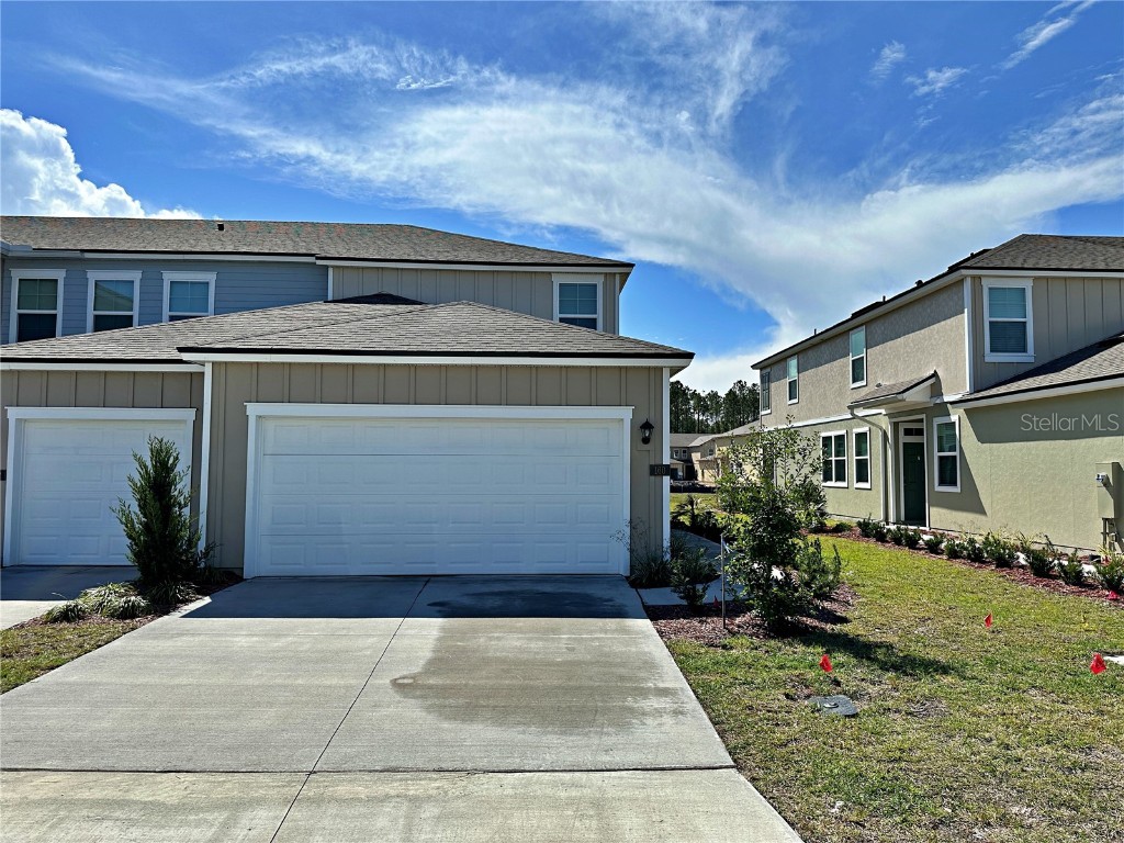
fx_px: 779
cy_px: 422
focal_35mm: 24
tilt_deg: +3.0
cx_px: 562
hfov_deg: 71.6
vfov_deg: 56.8
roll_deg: -0.2
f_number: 1.78
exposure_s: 1/8929
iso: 80
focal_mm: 6.86
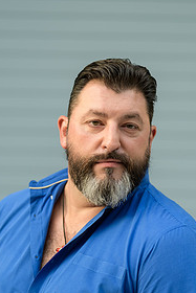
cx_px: 92
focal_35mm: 217
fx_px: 1770
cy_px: 190
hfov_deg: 6.3
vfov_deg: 9.5
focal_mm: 135
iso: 200
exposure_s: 1/250
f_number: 2
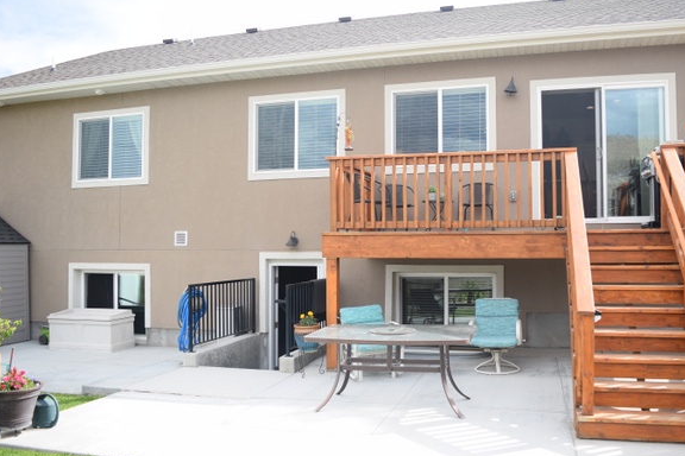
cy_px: 249
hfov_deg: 61.8
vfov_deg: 43.6
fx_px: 571
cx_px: 373
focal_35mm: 30
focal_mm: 18
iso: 100
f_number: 4
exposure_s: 1/320
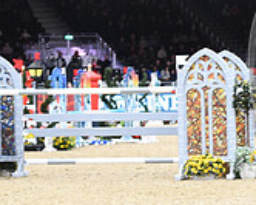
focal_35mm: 246
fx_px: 1865
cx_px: 390
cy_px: 43
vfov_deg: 6.3
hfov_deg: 7.7
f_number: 3.5
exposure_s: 1/500
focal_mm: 75
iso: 5000
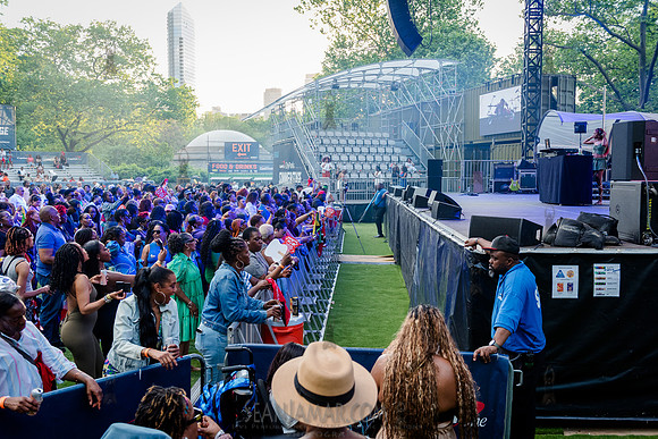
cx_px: 329
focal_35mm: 32
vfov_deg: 41.1
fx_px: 586
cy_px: 220
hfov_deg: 58.6
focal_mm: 32
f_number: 3.5
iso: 1000
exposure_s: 1/320
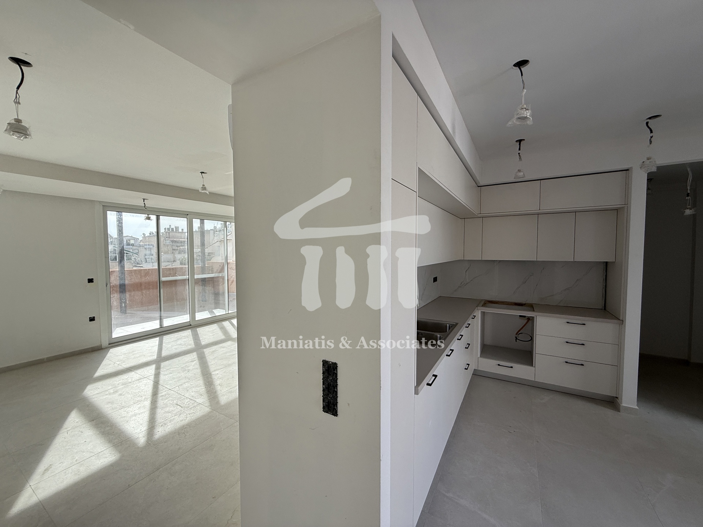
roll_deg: +0.1
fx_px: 284
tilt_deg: -2.0
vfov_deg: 85.7
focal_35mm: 14
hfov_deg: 102.1
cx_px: 352
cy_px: 264
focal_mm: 2.22
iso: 64
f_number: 2.2
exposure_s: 1/400
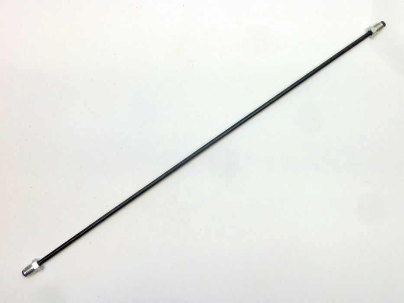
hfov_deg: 50.1
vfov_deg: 38.7
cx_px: 202
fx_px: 432
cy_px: 152
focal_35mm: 37
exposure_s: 1/30
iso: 250
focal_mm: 6.1
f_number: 3.6
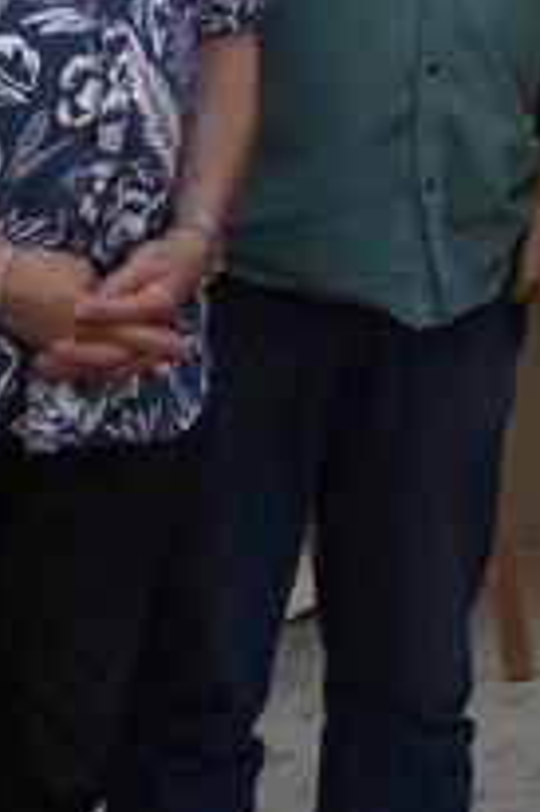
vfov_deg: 9.5
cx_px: 363
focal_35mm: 215
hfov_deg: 6.4
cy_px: -156
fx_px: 4845
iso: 200
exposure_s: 1/320
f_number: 4.5
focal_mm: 52
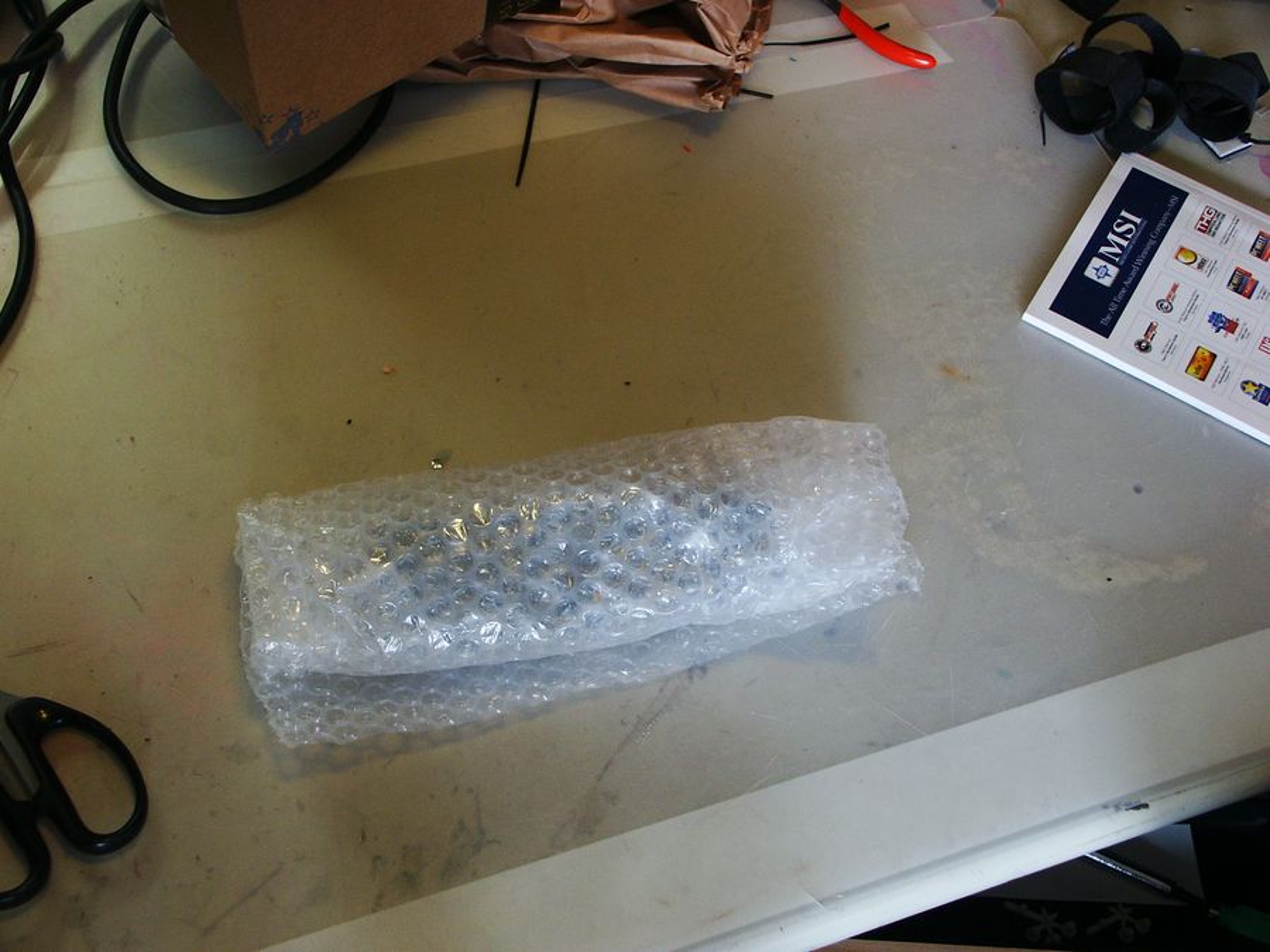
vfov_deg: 32.2
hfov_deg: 42.1
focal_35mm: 45
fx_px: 1651
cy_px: 476
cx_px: 635
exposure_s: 1/45
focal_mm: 11.6
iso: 160
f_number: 3.5
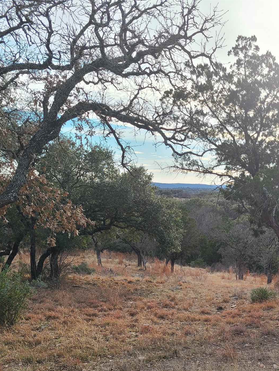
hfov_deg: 33.0
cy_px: 306
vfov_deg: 41.6
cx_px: 204
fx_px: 462
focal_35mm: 43
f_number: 1.8
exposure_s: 1/1102
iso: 40
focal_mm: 5.4
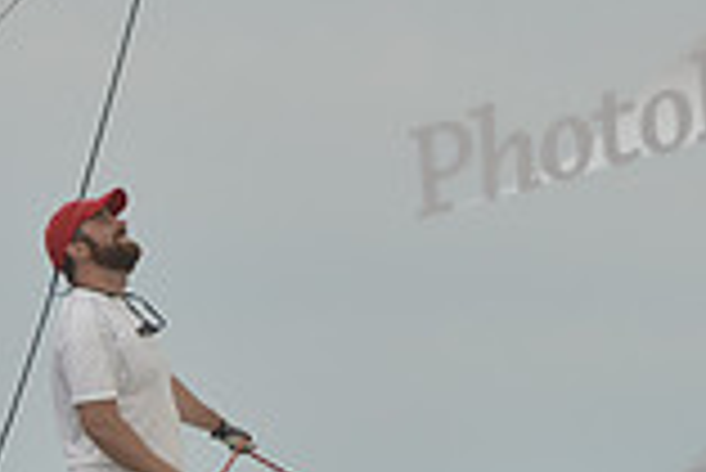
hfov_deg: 4.3
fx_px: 9441
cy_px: 811
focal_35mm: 481
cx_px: 180
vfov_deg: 2.9
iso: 400
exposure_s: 1/1250
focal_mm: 130
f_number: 4
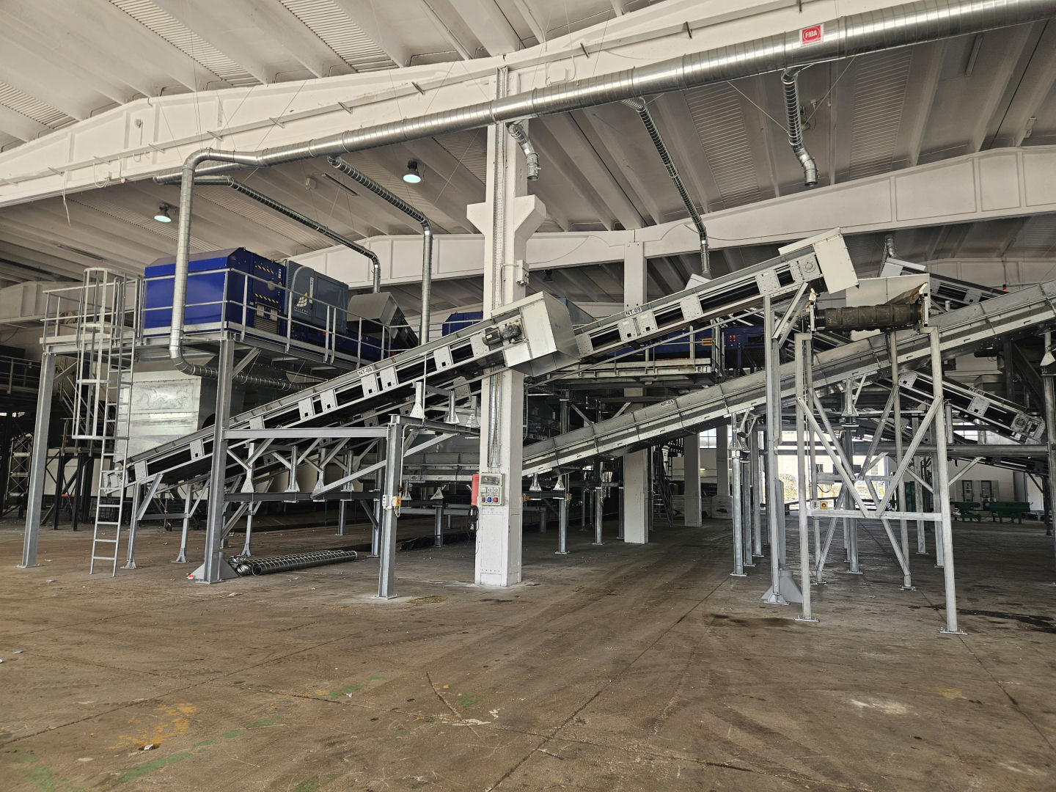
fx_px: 702
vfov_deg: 58.9
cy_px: 396
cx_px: 528
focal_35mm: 23
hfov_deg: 73.9
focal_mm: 5.4
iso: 25
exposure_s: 1/124
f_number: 1.8
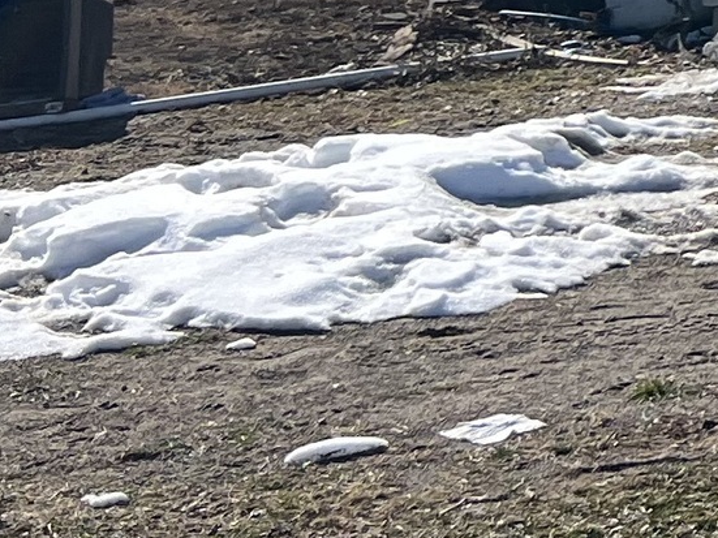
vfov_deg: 9.4
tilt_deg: +4.6
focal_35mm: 145
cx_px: 1832
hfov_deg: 11.0
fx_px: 3007
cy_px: -610
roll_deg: +0.1
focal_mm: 5.7
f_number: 1.5
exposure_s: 1/5319
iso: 50
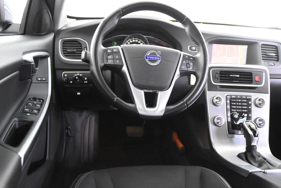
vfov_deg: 36.9
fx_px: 281
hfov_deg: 53.1
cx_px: 140
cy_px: 94
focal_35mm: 36
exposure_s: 1/40
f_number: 3
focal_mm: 24
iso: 7200
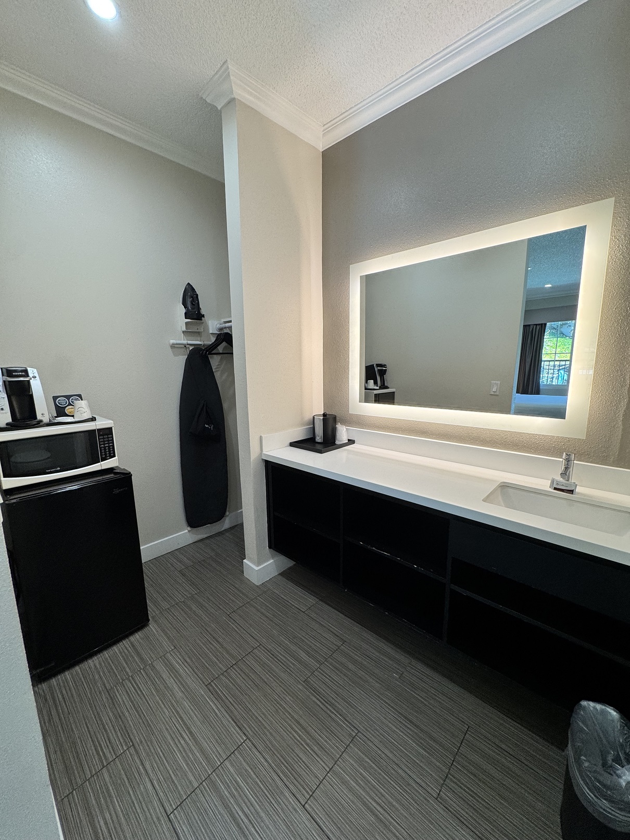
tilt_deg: -9.4
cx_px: 315
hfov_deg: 85.7
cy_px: 420
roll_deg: +1.6
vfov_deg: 102.1
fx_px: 340
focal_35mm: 14
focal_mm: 2.22
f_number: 2.2
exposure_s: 1/120
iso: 160
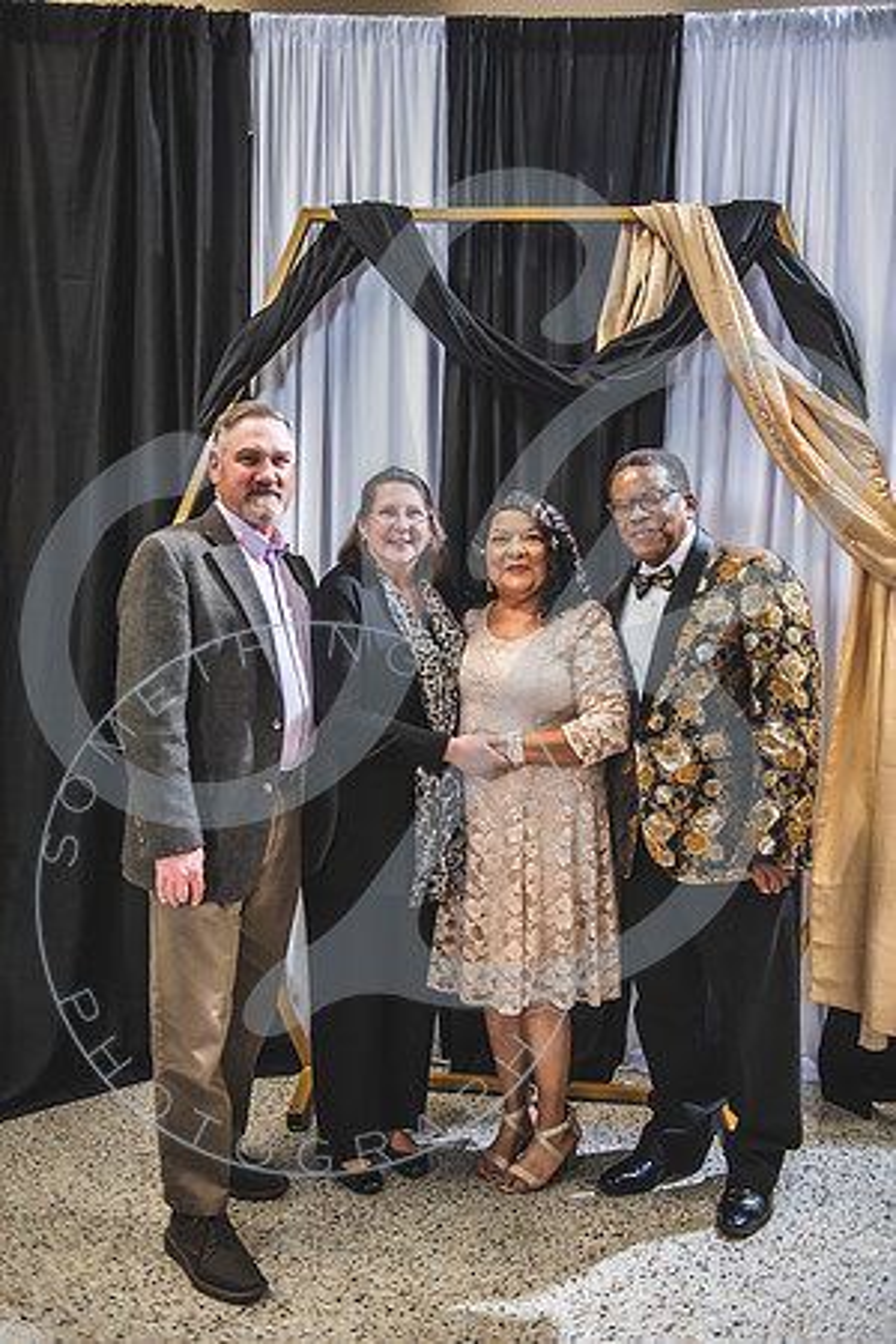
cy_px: 672
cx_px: 448
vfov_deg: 58.7
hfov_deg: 41.1
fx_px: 1195
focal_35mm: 32
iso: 1600
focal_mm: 32
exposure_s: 1/250
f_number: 2.8
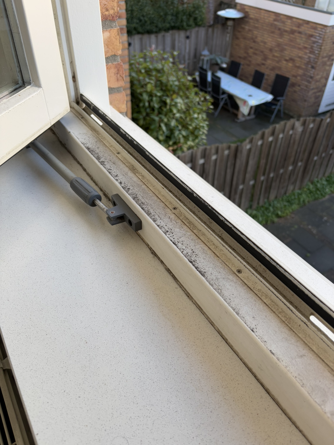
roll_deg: -1.4
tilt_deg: -41.0
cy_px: 222
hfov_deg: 53.1
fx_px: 334
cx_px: 167
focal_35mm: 26
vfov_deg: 67.3
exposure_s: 1/271
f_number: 1.6
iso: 40
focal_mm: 5.96
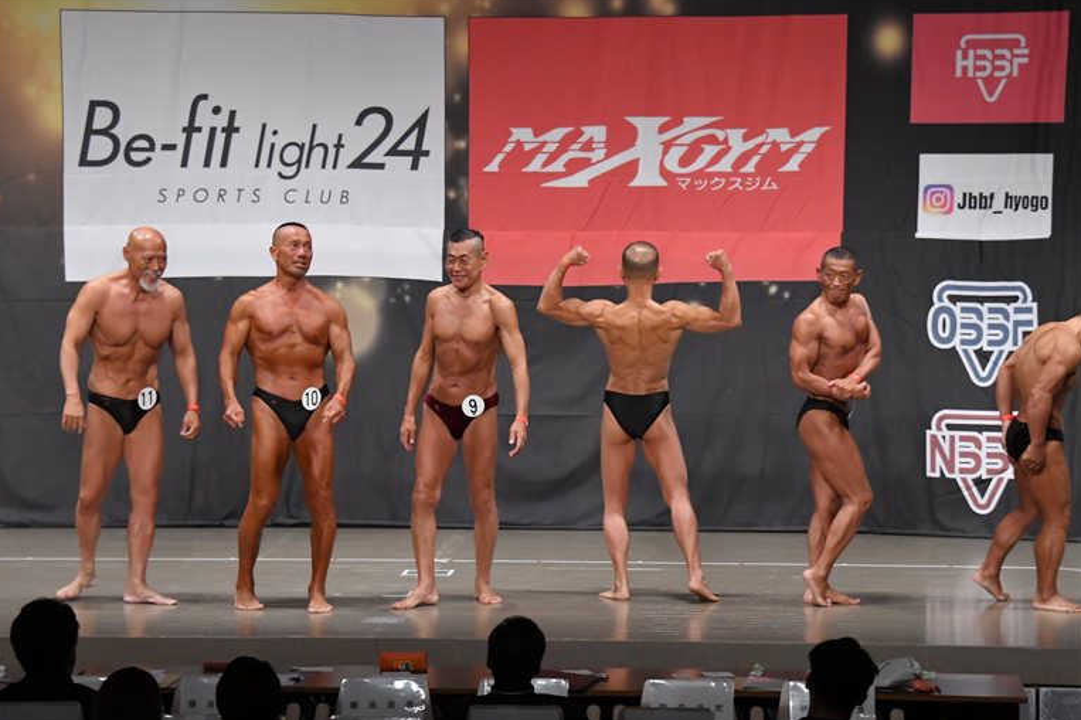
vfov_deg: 11.0
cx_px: 536
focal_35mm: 125
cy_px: 357
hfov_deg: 16.4
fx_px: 3752
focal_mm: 82
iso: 5000
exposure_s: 1/400
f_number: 5.6
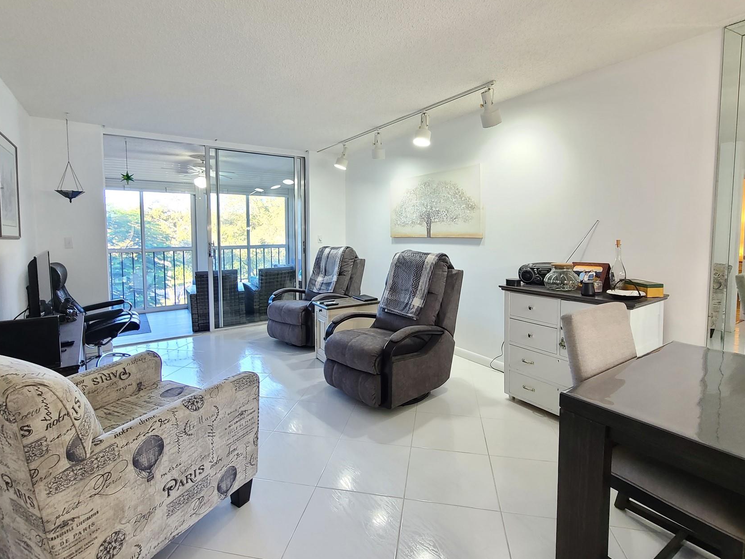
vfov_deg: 78.0
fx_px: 344
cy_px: 260
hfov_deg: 94.5
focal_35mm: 16
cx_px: 360
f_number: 2.2
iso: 320
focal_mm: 2.2
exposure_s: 1/60
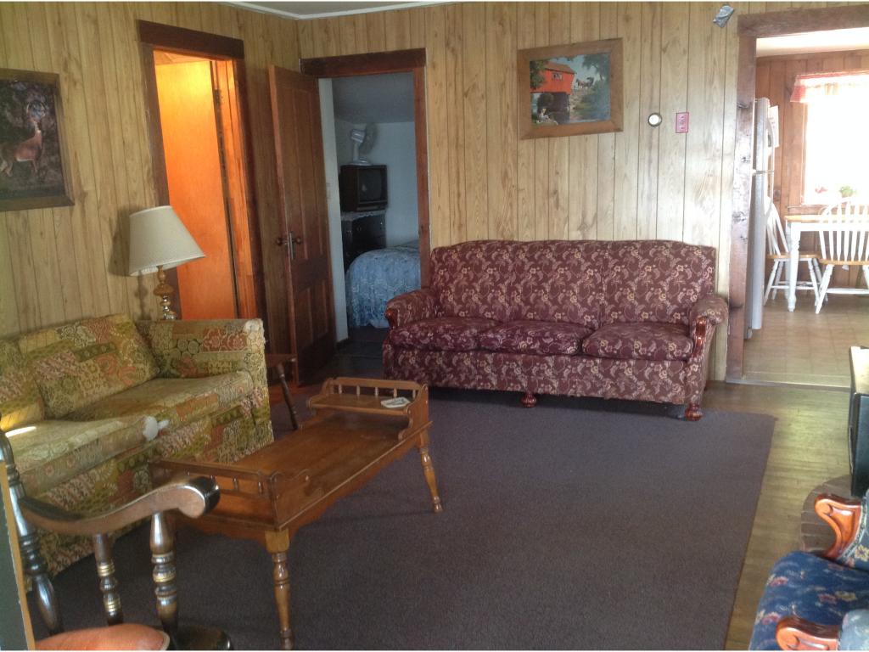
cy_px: 326
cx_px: 434
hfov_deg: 52.6
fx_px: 879
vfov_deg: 40.7
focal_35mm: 35
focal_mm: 4.28
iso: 160
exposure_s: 1/15
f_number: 2.4
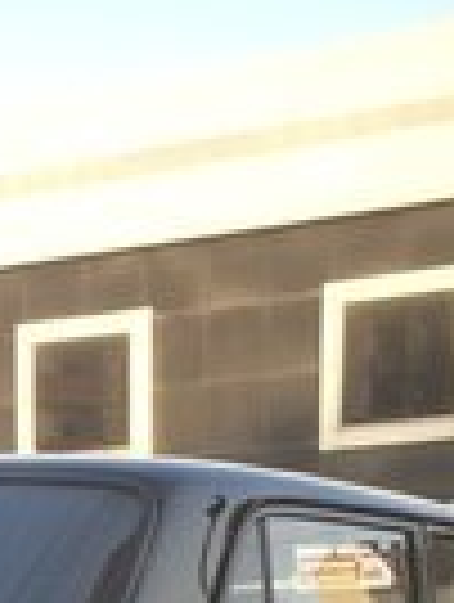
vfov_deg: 16.5
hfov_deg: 13.7
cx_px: 4
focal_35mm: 107
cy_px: 932
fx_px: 1865
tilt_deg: -11.0
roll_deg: +0.0
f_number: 2.2
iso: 32
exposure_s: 1/240
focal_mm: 4.15
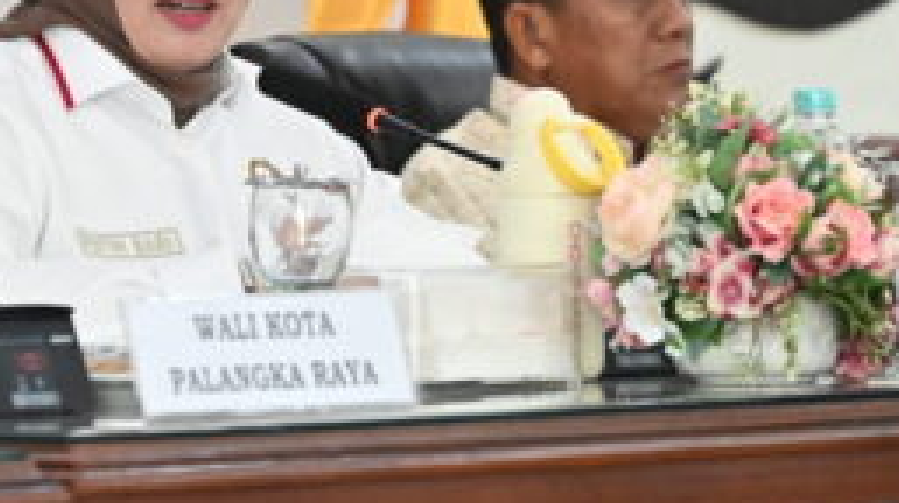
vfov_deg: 3.1
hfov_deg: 5.5
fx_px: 9336
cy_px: 45
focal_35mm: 392
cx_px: 210
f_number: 6.3
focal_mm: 200
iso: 18000
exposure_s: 1/250
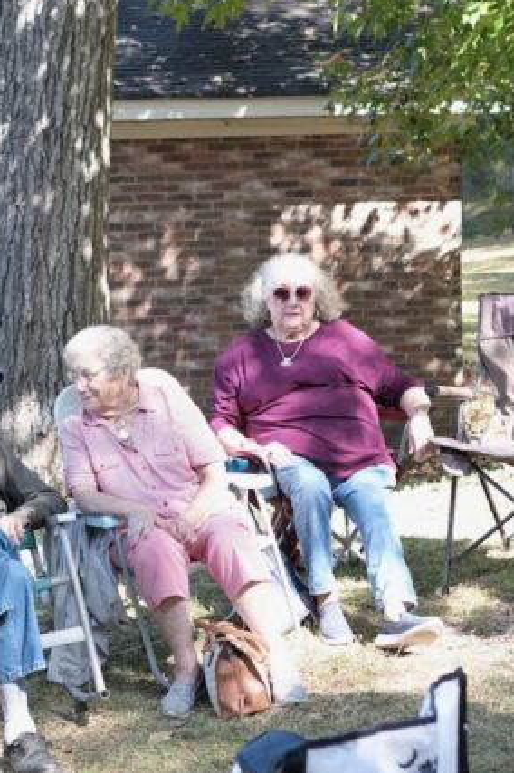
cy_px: 549
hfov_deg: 16.2
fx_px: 1802
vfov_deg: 24.0
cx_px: 257
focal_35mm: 84
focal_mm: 23
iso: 160
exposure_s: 1/200
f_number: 2.8
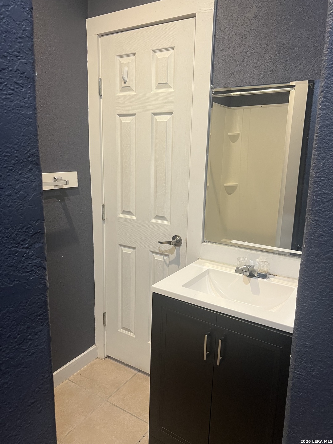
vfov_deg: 67.3
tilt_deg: -11.4
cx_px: 166
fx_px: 333
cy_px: 222
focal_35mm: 26
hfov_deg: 53.1
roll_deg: -1.4
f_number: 1.5
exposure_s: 1/60
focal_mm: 5.7
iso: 125
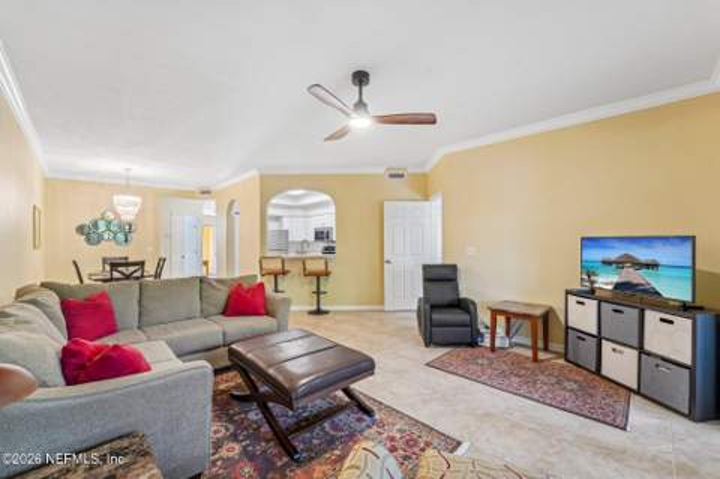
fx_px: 280
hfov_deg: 104.3
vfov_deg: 81.1
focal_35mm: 14
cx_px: 360
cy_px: 240
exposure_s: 1/1.25
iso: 400
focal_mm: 14
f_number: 13
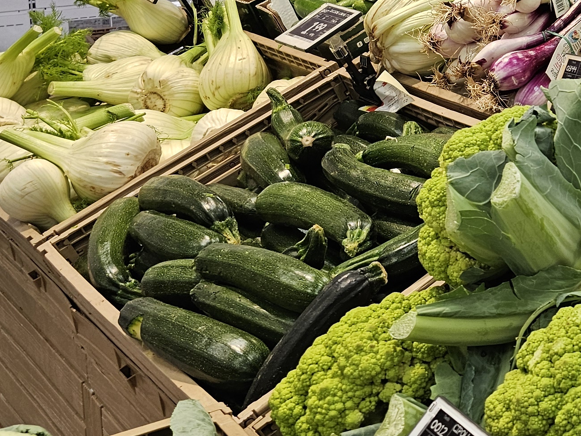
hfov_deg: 22.2
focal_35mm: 71
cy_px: -32
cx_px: 889
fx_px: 1192
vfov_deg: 19.9
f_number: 1.7
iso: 50
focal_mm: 6.3
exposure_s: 1/100
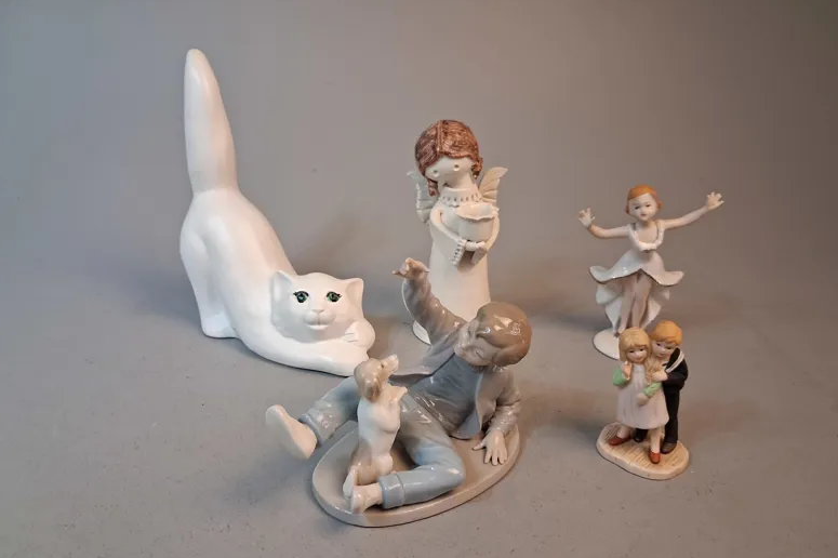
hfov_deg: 63.7
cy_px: 279
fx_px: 675
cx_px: 431
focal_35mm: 29
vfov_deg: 44.9
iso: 250
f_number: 1.8
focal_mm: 4
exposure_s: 1/50
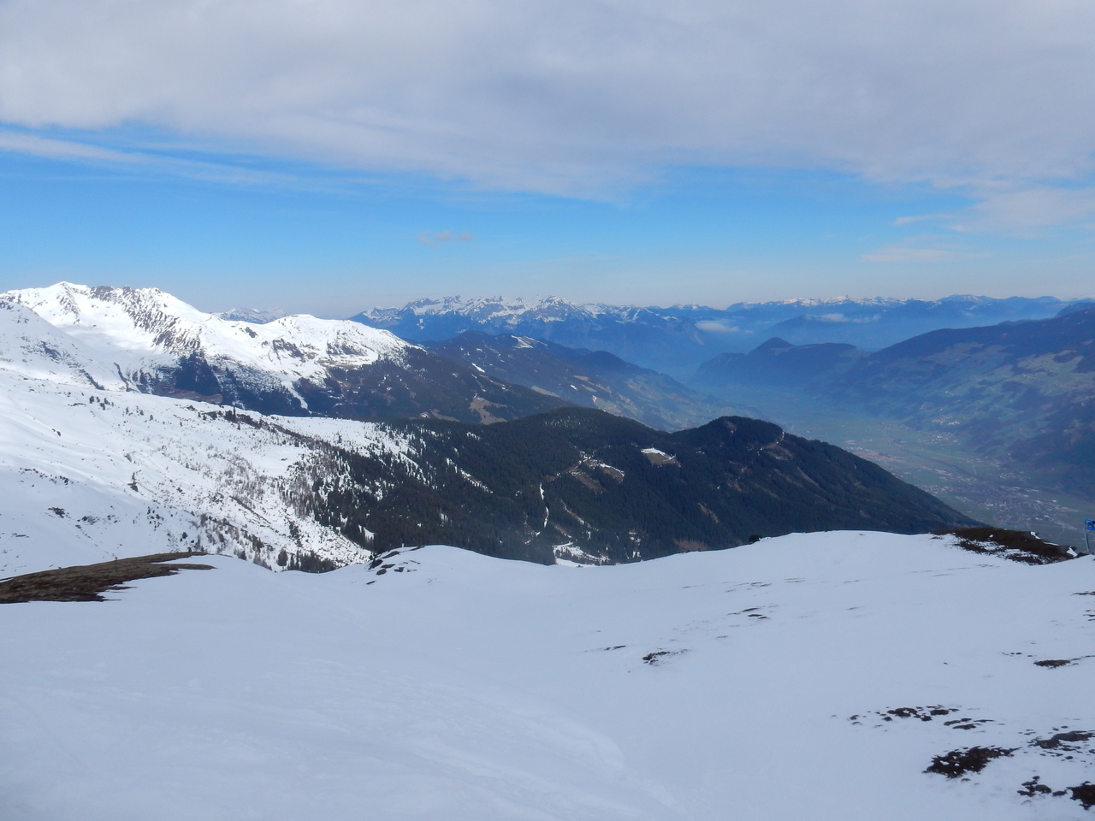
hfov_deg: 69.4
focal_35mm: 25
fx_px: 791
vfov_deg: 54.9
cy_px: 410
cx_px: 548
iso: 125
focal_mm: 4.5
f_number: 4.5
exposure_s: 1/1600
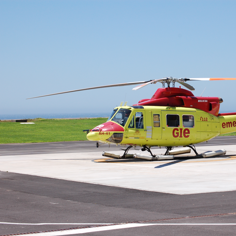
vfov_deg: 16.5
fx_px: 815
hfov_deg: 16.4
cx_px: 171
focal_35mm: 106
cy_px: 118
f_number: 10
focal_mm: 55
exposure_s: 1/400
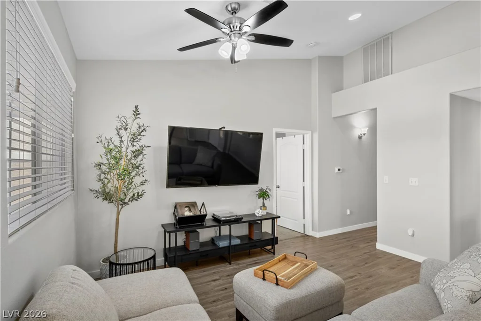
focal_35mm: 18
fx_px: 241
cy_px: 160
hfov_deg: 90.0
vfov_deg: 67.4
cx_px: 240
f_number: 8
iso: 500
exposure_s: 1/2.5
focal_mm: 18
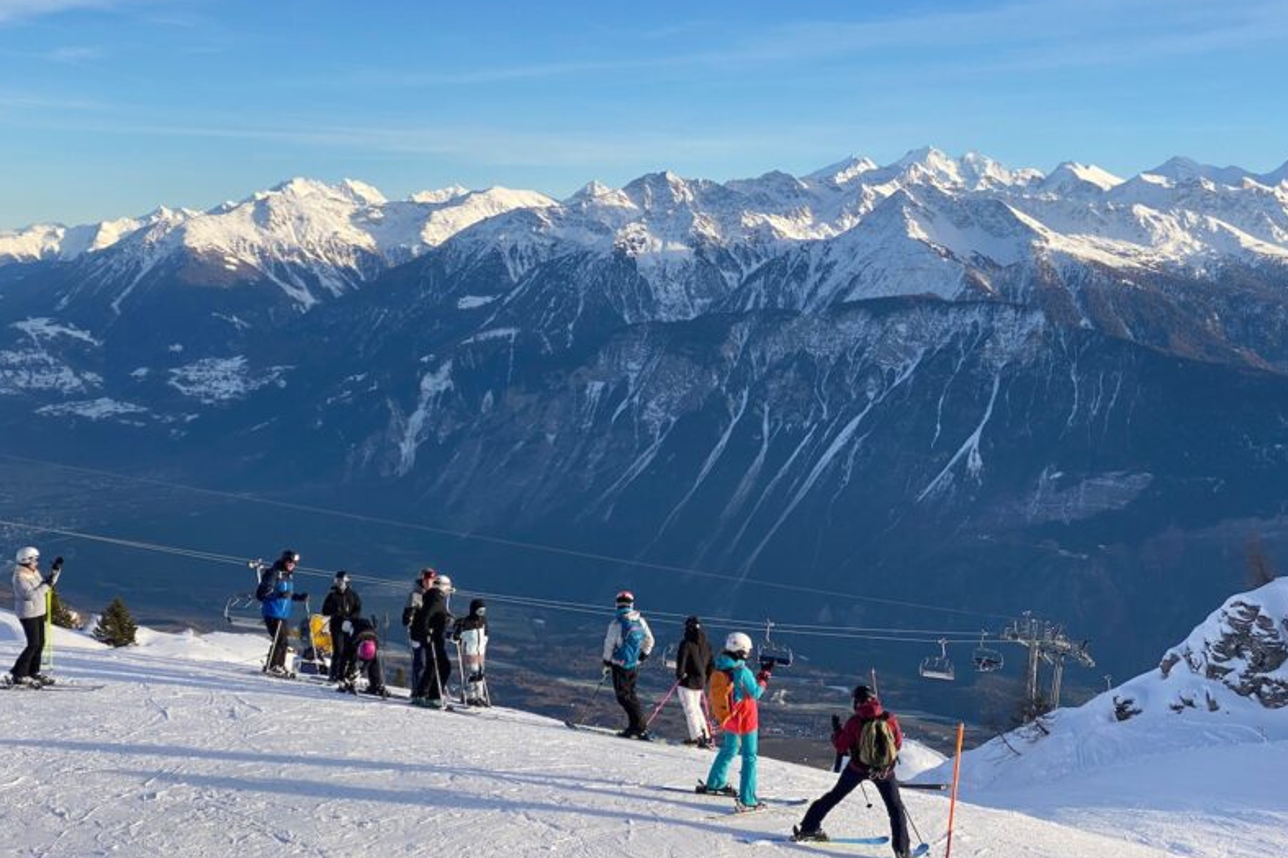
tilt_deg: -5.3
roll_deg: -0.1
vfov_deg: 24.6
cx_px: 640
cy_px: 418
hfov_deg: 36.3
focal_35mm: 55
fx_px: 1967
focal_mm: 6
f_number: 2
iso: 20
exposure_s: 1/1142
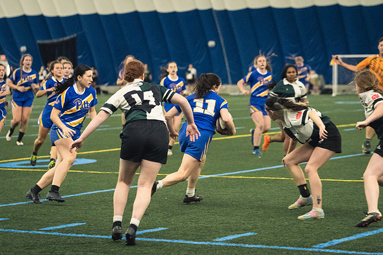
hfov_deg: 14.9
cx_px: 192
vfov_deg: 9.9
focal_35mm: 138
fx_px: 1467
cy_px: 128
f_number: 2.8
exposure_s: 1/500
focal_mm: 92
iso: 10000
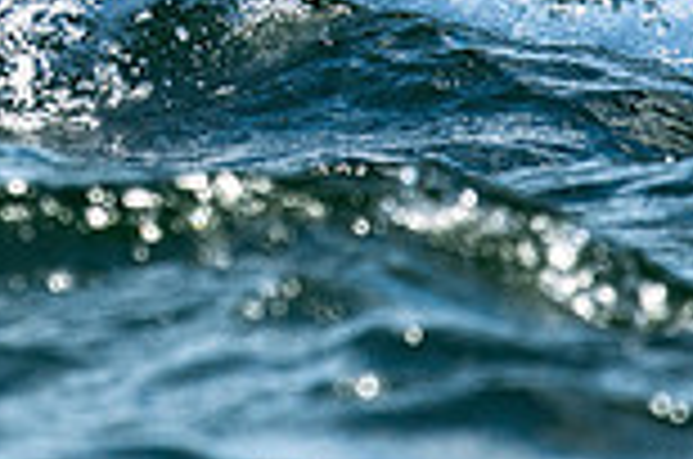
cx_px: -135
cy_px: -371
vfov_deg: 0.8
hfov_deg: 1.2
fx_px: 34501
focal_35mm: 1796
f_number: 5
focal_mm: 300
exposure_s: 1/2500
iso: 320
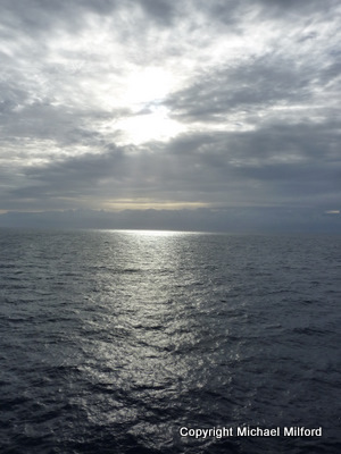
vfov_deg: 61.7
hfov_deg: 48.2
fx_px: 381
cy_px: 227
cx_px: 170
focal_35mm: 29
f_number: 5.6
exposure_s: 1/1000
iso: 125
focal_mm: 4.7
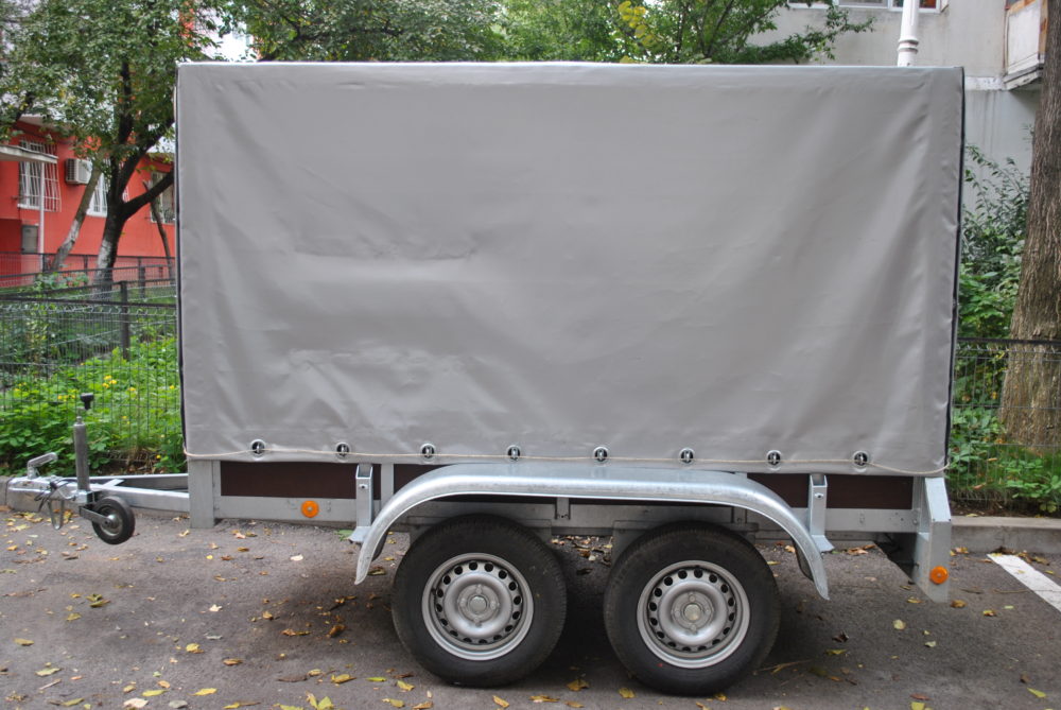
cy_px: 355
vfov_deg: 40.1
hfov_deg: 57.2
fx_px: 974
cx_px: 530
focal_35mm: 33
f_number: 4
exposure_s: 1/30
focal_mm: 22
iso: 200
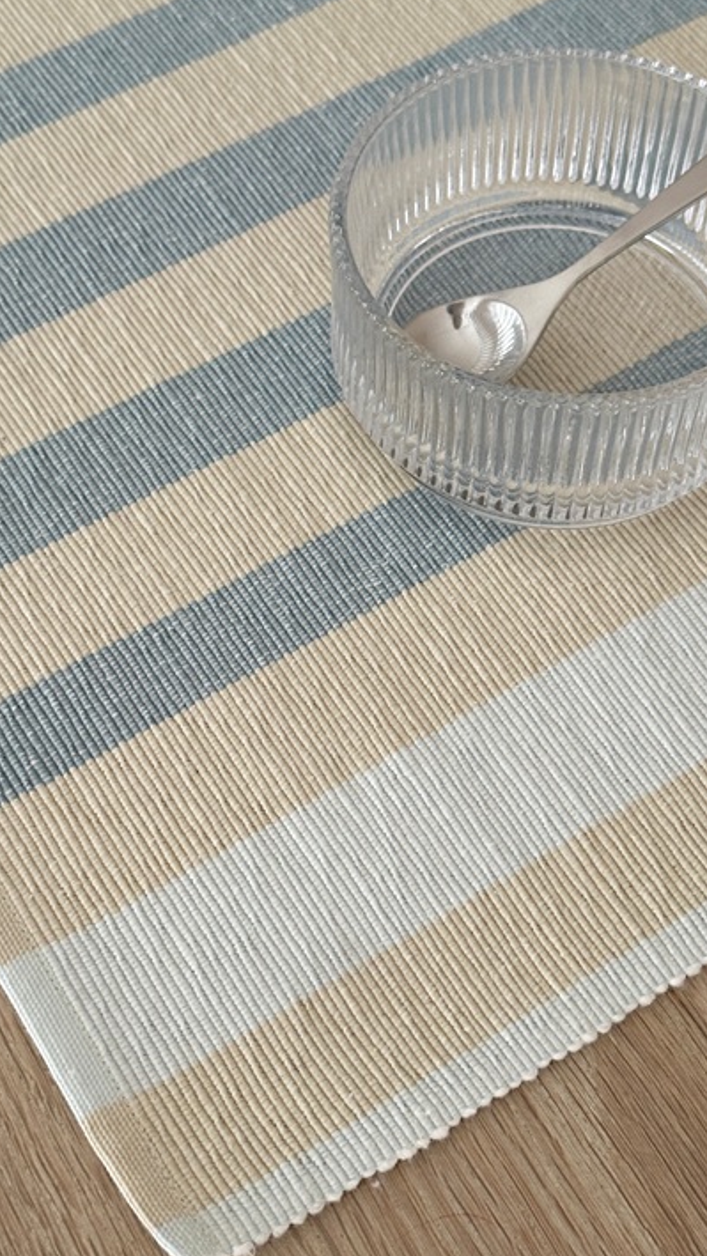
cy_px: 668
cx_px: 381
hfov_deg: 20.4
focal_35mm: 59
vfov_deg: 35.4
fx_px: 1966
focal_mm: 6.86
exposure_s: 1/40
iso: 500
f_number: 1.78
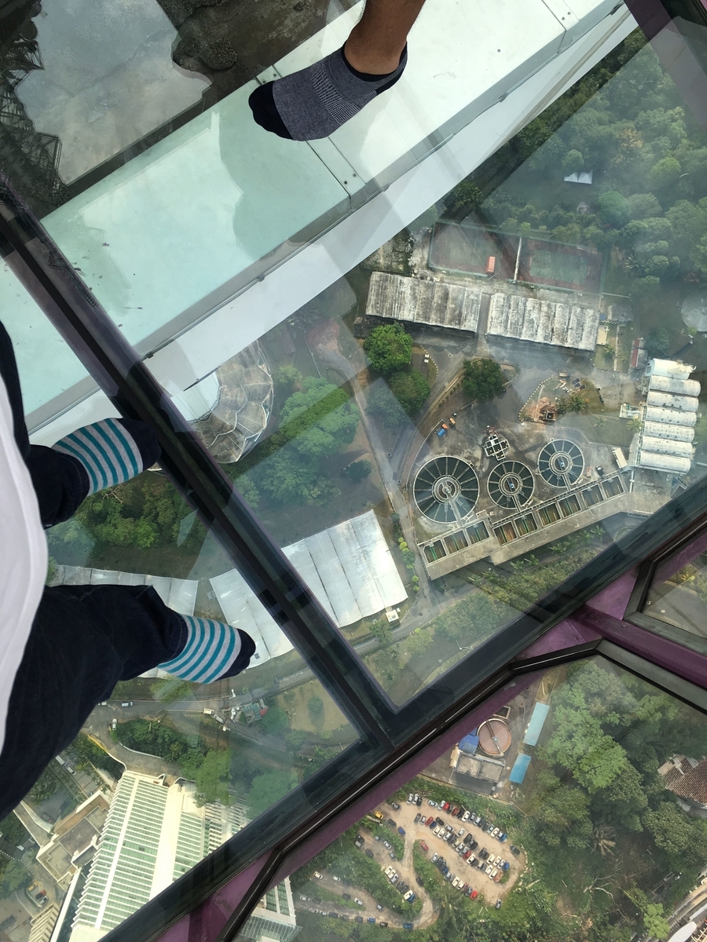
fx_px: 790
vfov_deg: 61.7
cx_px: 354
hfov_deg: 48.2
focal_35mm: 29
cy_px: 471
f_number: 2.2
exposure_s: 1/493
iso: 25
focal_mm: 4.15
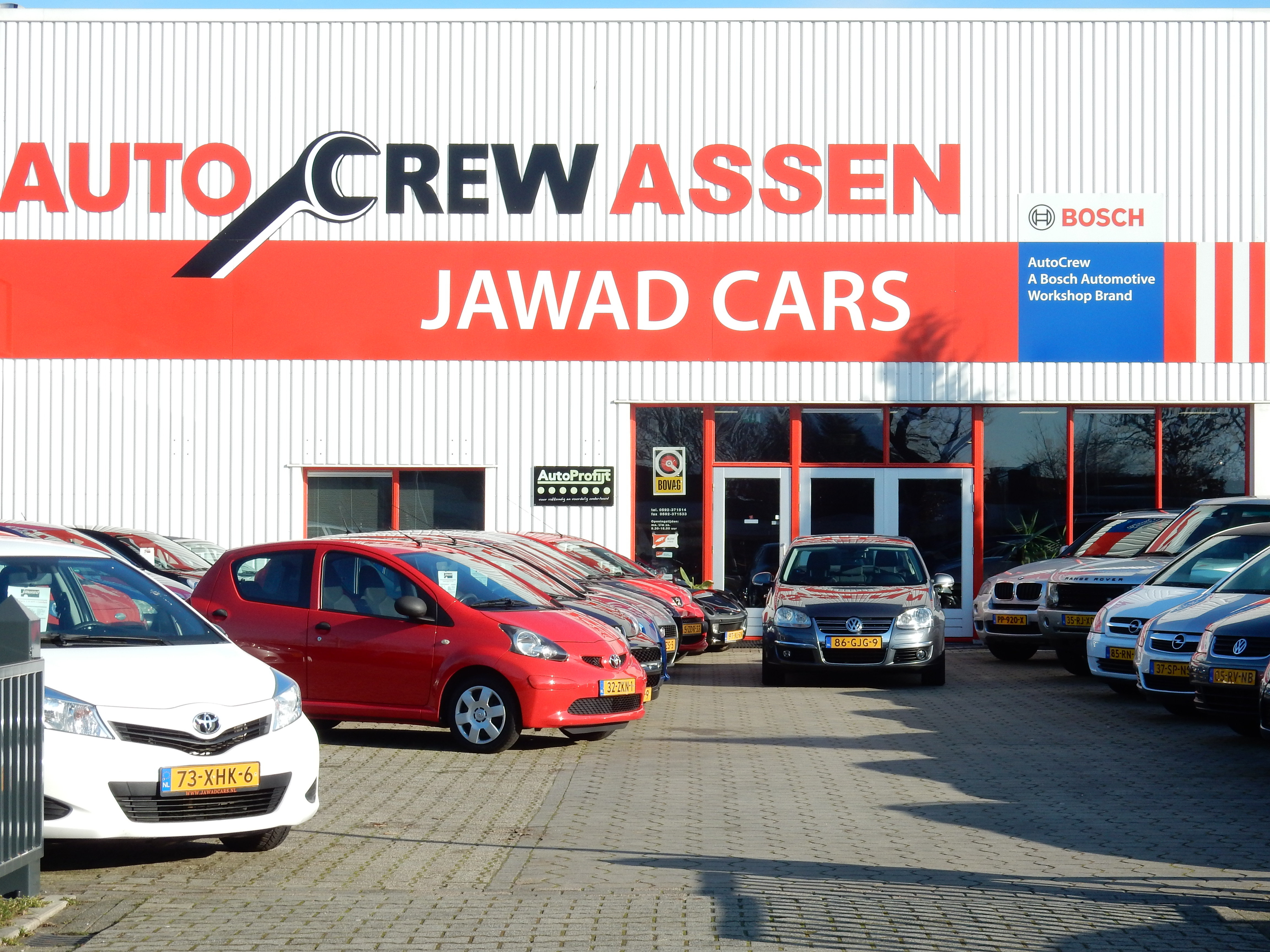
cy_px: 476
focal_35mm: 84
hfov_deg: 23.3
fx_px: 3082
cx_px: 635
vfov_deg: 17.6
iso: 125
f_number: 5
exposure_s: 1/400
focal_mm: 14.9
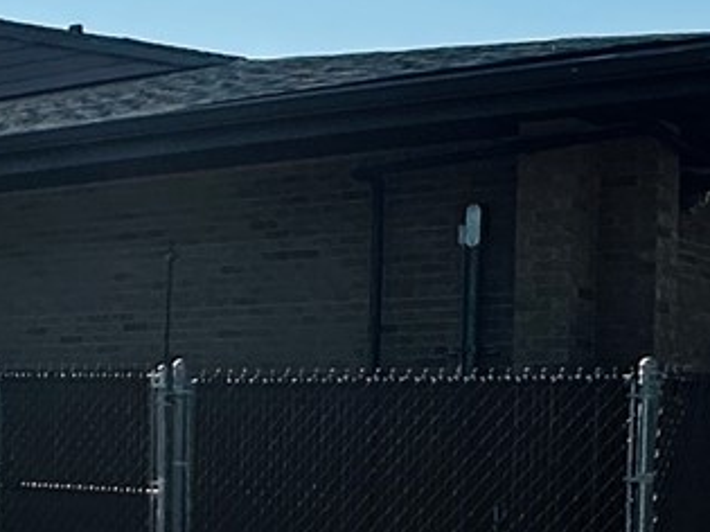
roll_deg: -1.9
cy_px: 460
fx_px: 1866
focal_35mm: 91
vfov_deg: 16.1
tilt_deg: -0.4
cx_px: -300
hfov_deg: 19.3
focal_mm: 2.22
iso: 50
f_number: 2.2
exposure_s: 1/4132
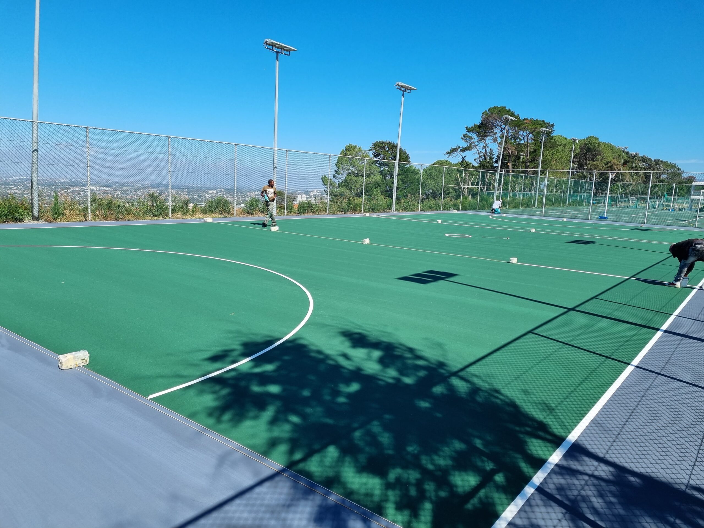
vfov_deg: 53.1
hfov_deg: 67.3
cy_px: 264
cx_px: 352
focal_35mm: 26
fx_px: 529
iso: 50
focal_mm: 5.4
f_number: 1.8
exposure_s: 1/2528
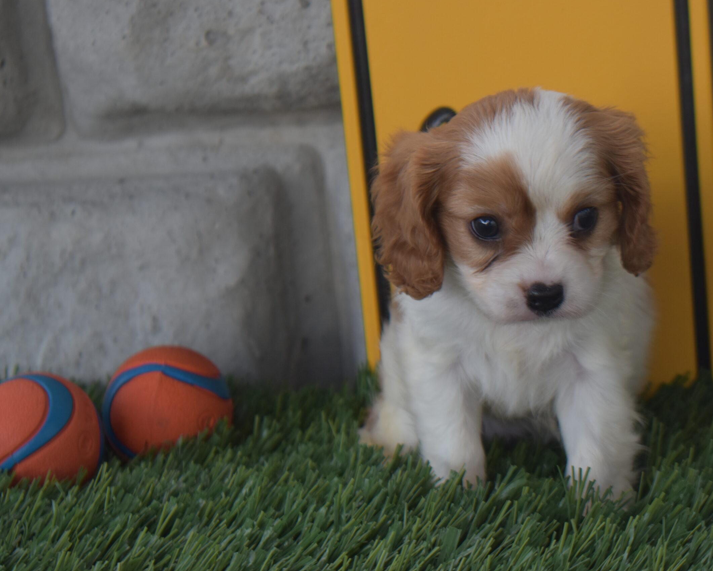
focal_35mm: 94
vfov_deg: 16.4
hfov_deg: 20.5
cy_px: 284
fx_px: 1975
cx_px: 377
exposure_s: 1/125
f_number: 5.6
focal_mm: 55
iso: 400
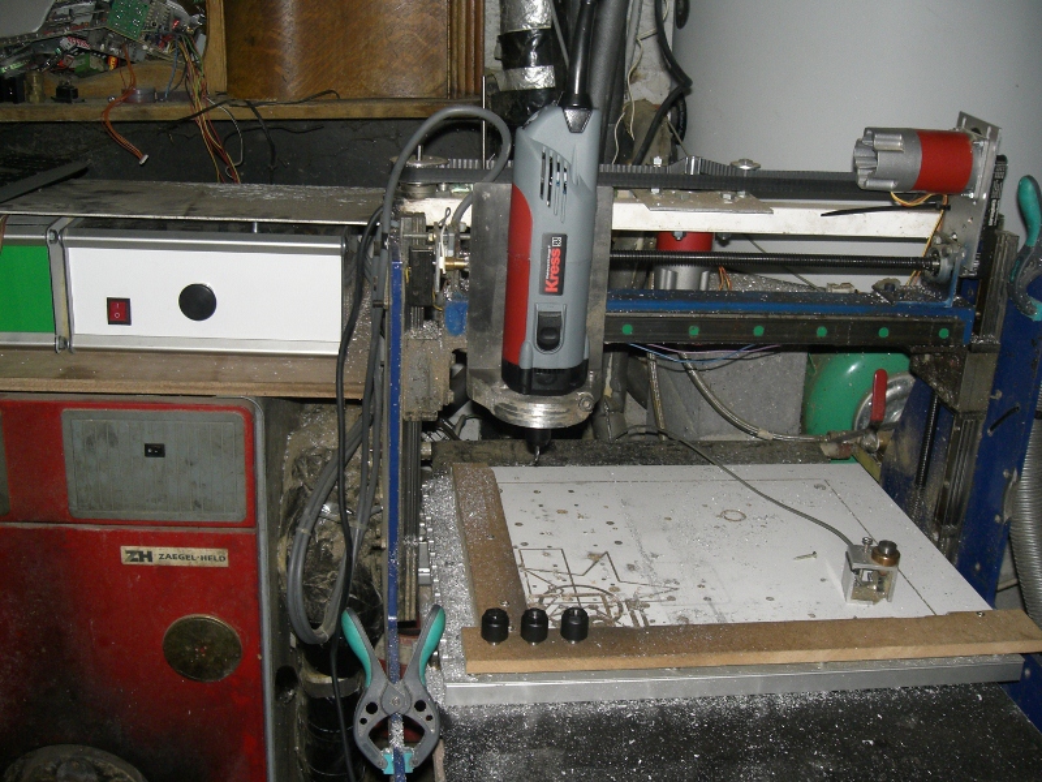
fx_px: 1144
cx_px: 521
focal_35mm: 38
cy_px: 391
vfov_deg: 37.7
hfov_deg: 49.0
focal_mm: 6.3
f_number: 3.1
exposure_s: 1/60
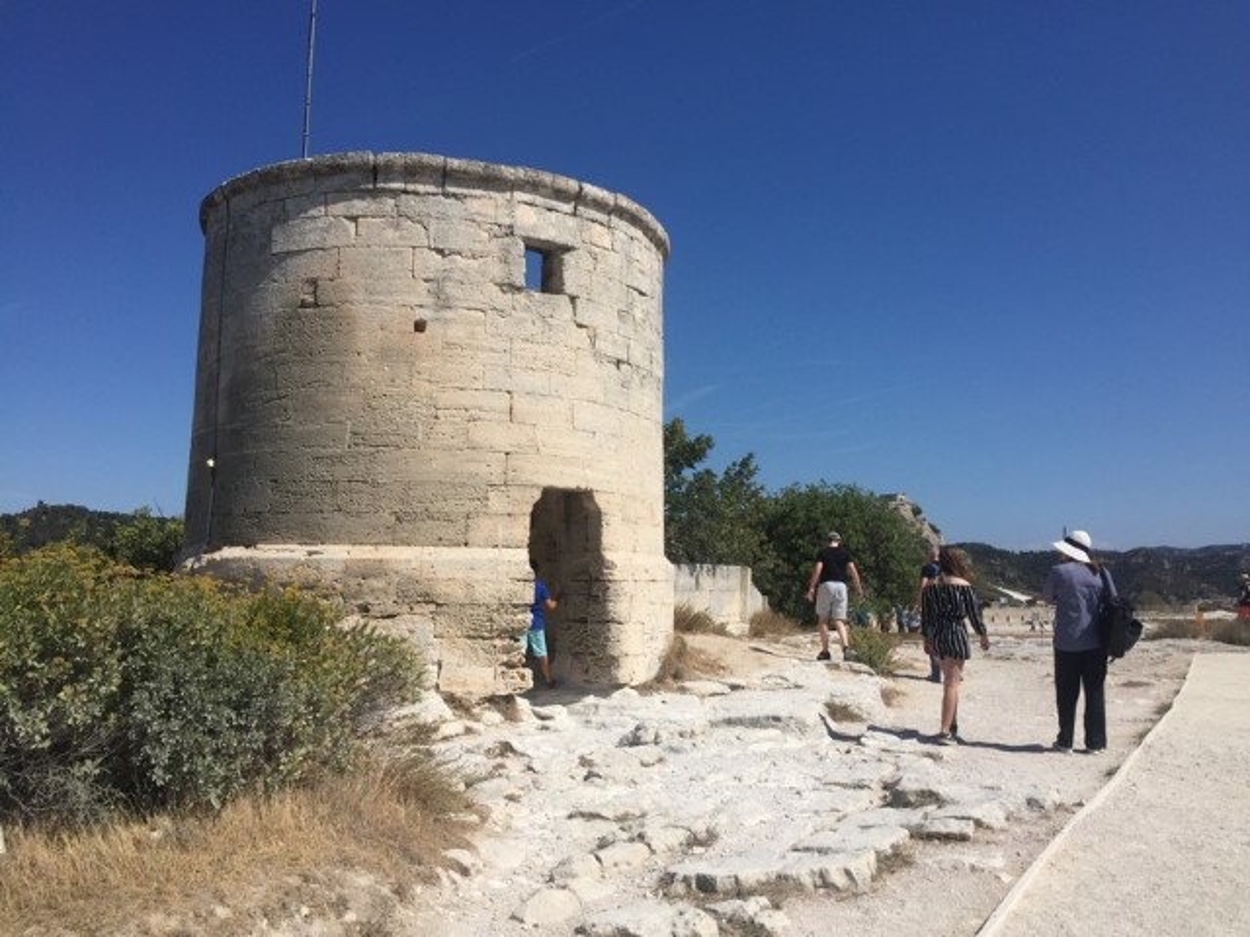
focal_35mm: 29
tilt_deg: +6.6
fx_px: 1047
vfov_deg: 48.2
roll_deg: -2.2
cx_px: 625
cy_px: 468
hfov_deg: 61.7
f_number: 2.2
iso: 32
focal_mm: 4.15
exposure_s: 1/4950
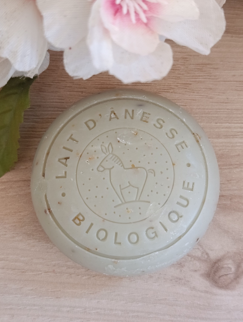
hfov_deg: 26.6
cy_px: 170
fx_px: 514
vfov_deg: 34.9
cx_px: 128
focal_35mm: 55
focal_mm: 6.11
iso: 660
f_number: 1.65
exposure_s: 1/50
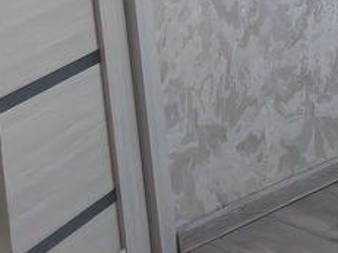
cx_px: 661
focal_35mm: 111
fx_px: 1083
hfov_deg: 14.8
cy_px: -161
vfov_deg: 12.5
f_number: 2.2
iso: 50
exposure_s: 1/166
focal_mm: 1.76
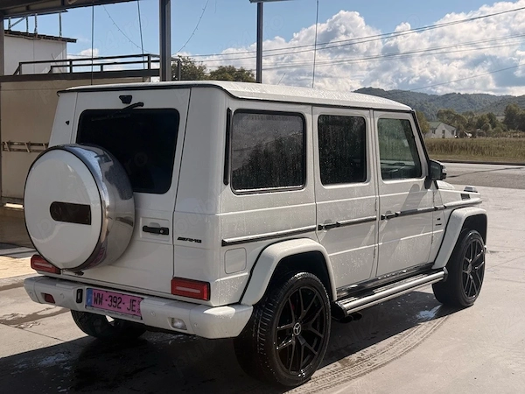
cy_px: 197
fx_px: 728
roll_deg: +0.0
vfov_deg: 30.3
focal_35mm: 48
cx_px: 262
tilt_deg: -3.3
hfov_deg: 39.7
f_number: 1.78
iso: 64
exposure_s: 1/6024
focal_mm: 6.76
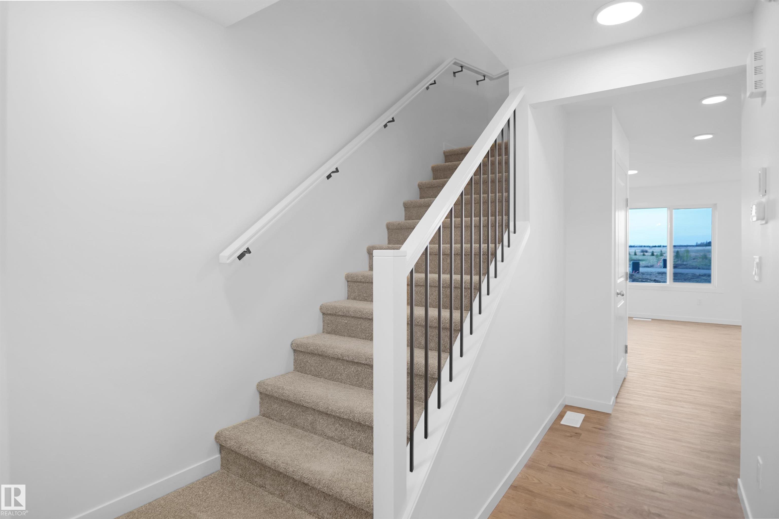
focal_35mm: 18
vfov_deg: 67.4
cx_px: 390
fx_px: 390
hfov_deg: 90.0
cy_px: 260
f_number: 2
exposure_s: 1/30
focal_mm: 12
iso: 200
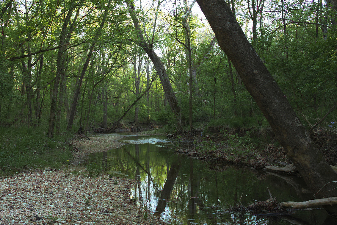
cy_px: 78
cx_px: 149
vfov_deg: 27.9
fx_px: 449
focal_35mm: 48
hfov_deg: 41.0
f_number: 8
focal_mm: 34
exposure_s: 1/125
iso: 1250
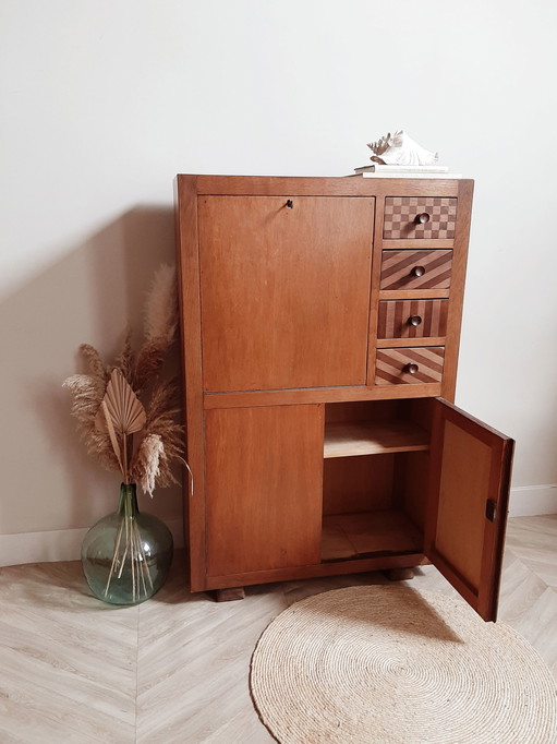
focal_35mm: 26
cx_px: 278
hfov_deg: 53.0
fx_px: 558
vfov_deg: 67.3
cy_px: 372
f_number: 1.7
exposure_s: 1/33
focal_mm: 3.93
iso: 160
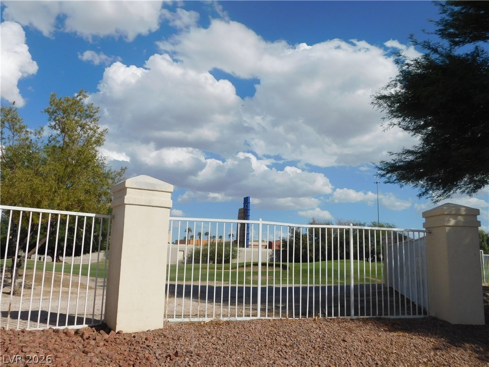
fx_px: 424
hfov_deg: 60.0
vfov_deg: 46.8
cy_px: 184
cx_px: 244
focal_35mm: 30
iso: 125
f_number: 6.4
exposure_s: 1/800
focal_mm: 5.3
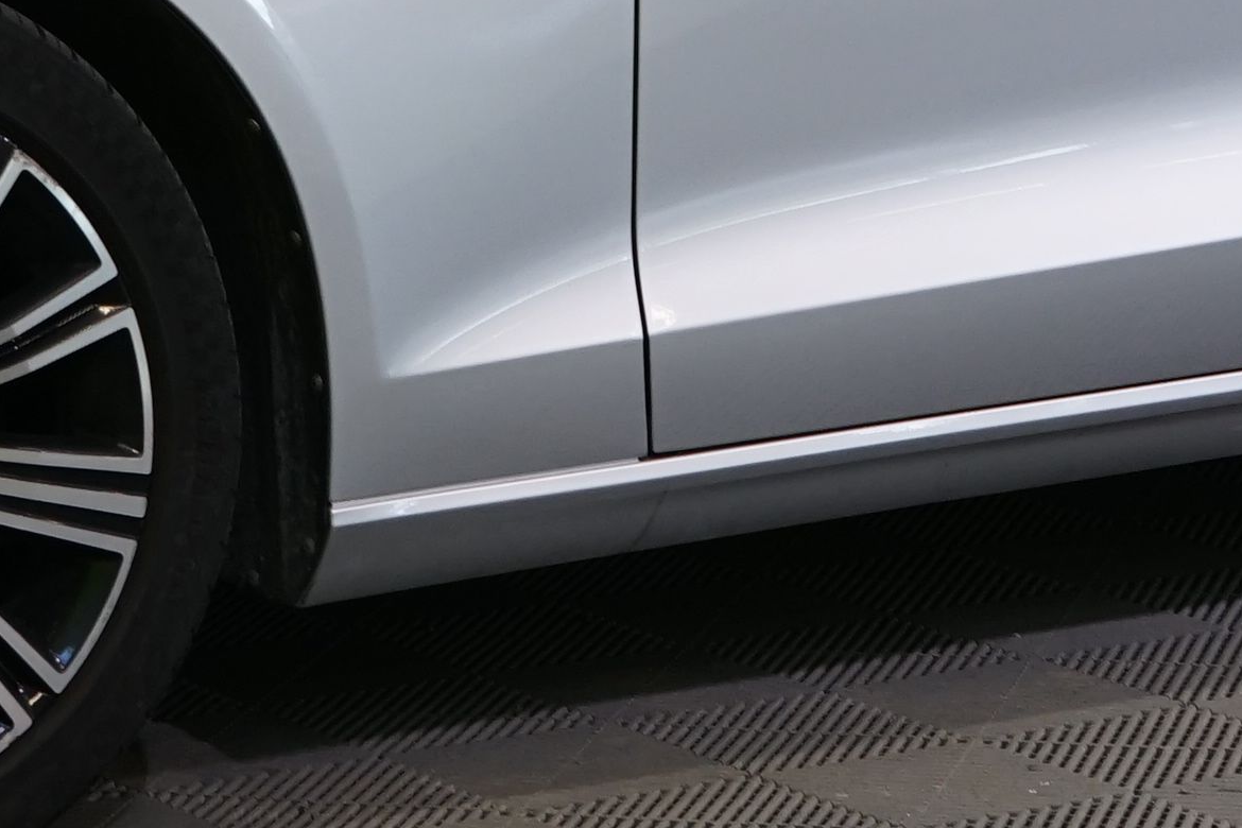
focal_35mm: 159
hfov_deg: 12.9
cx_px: 584
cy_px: -55
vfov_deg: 8.6
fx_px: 5485
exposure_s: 1/40
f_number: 6.3
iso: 500
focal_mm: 31
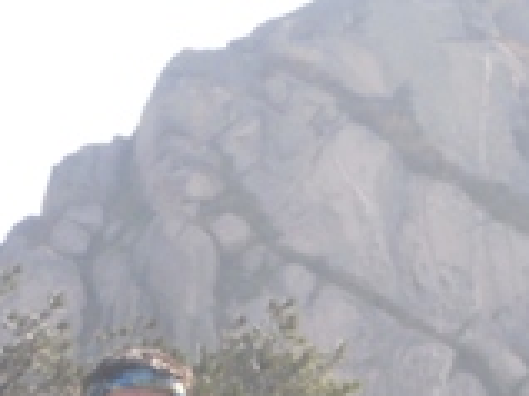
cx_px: 113
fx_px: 3146
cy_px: 413
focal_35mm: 206
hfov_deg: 9.6
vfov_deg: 7.2
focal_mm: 7.3
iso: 100
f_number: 3.2
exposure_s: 1/320
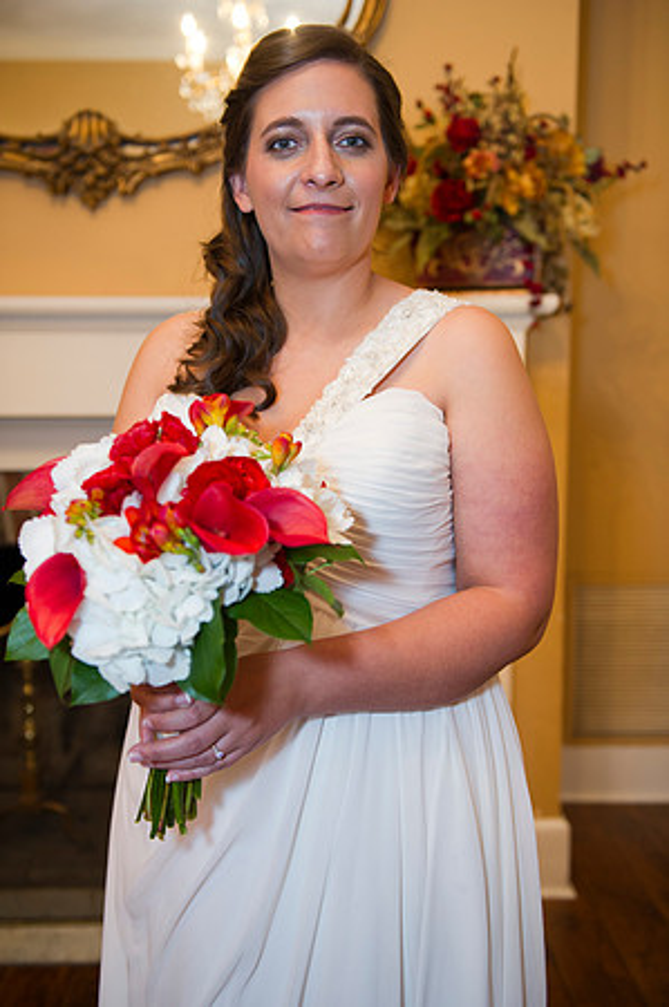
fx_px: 1062
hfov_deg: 35.0
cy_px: 504
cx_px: 334
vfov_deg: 50.7
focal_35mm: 38
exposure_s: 1/50
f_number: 3.2
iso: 800
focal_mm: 38
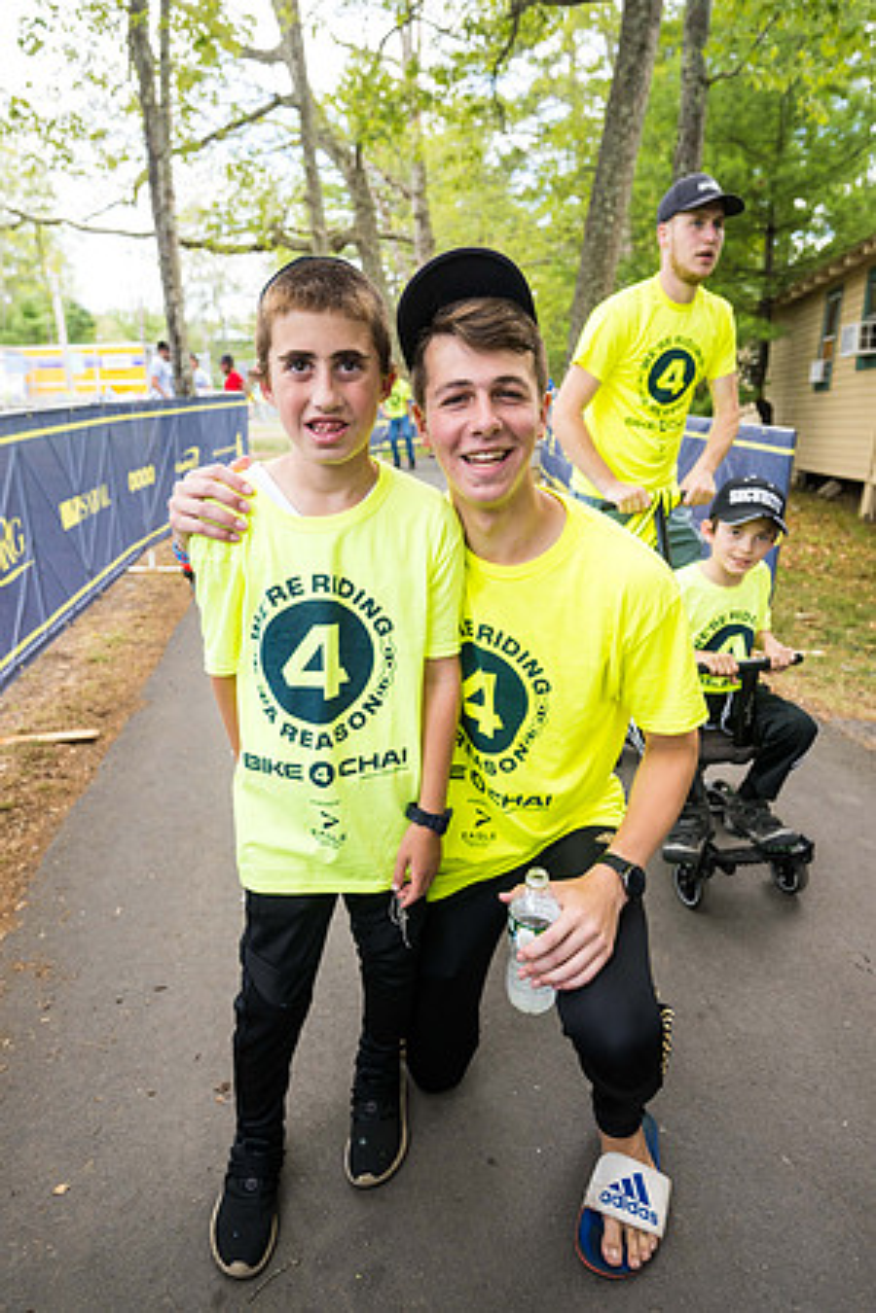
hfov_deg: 59.5
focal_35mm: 21
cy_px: 656
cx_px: 438
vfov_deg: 81.2
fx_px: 766
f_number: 4
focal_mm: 21
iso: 640
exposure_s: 1/500
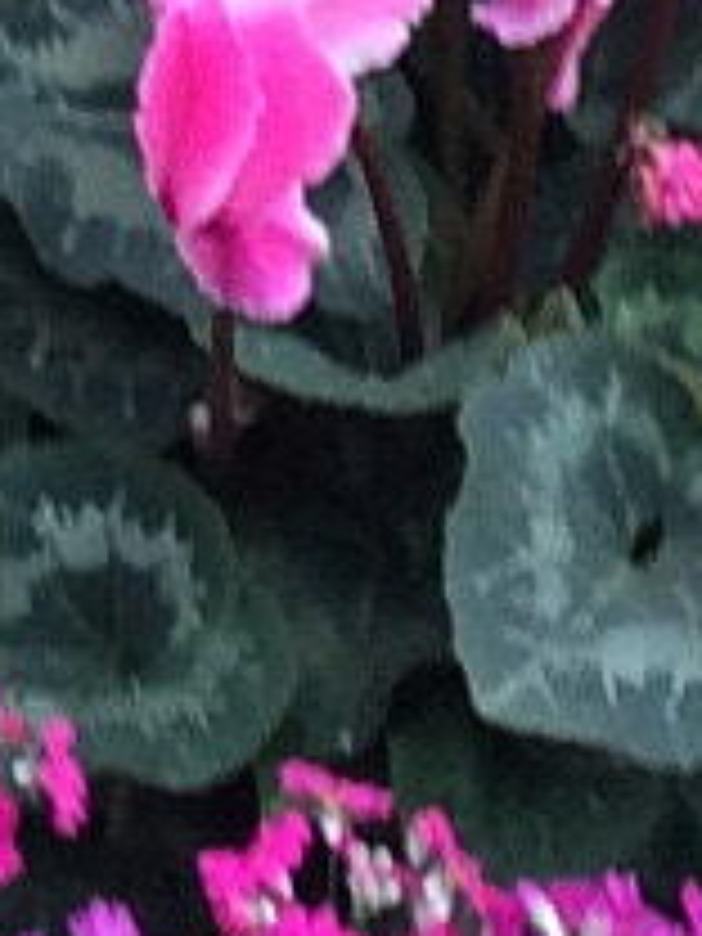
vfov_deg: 8.0
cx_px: -940
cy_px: -1598
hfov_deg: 6.4
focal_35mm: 223
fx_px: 6030
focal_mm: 4.15
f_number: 2.2
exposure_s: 1/120
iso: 40
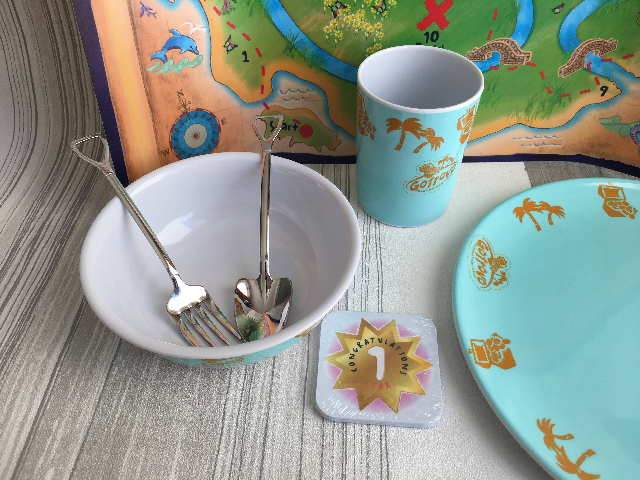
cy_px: 240
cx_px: 320
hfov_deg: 61.7
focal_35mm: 29
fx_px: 536
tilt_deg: -46.2
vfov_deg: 48.2
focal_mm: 4.15
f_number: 2.2
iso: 25
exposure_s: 1/273
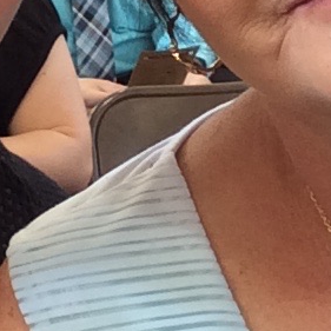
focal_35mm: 125
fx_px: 1352
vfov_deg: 13.9
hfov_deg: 13.9
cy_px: 137
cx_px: 93
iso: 64
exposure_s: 1/30
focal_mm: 2.15
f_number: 2.4
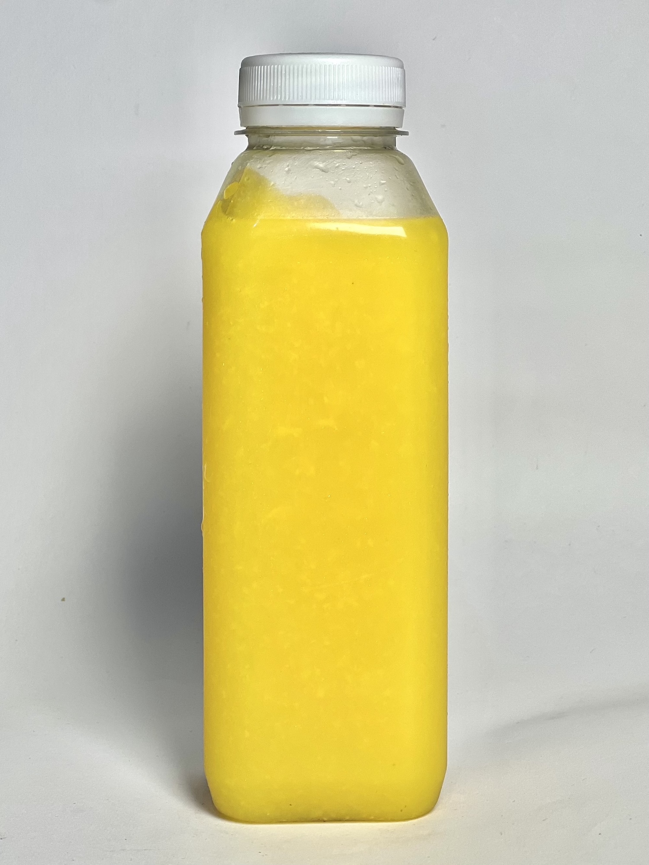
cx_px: 324
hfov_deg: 19.1
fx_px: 1925
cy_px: 432
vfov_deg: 25.3
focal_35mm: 77
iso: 40
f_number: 2.8
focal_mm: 9
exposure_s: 1/120
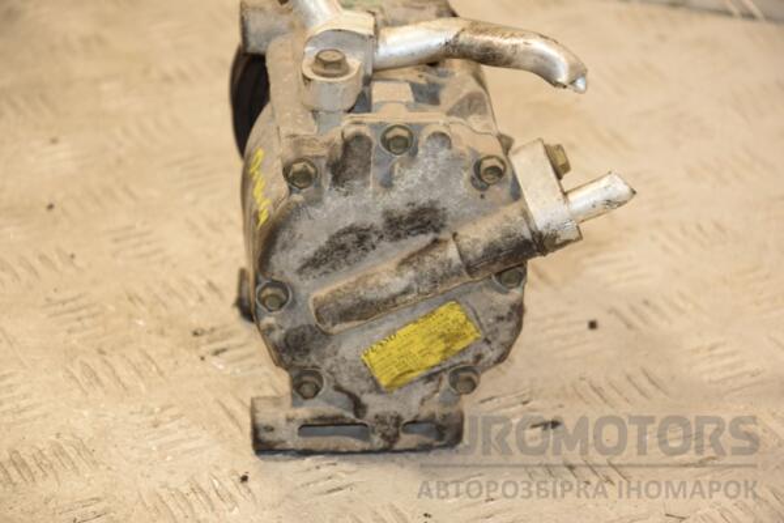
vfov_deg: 9.9
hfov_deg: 14.9
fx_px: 3005
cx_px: 392
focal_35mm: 138
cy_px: 262
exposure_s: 1/200
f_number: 5.6
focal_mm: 92
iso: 800
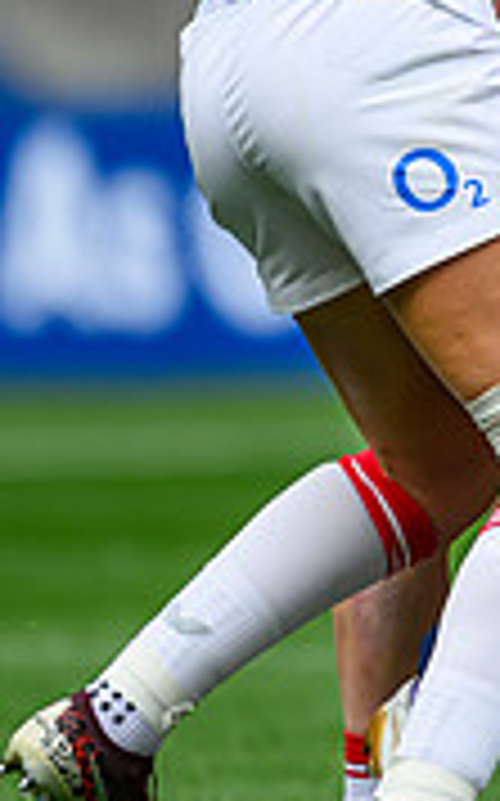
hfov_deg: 0.5
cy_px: -76
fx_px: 55075
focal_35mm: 2522
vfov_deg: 0.8
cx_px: 928
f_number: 4.5
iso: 500
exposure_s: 1/1600
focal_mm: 560
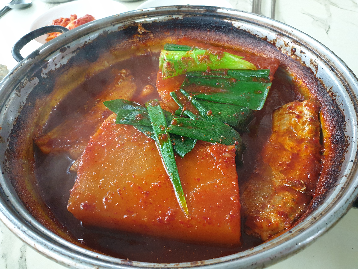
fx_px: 269
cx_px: 179
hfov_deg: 67.3
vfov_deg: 53.1
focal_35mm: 26
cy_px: 134
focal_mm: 4.3
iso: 250
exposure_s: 1/41
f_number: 2.4
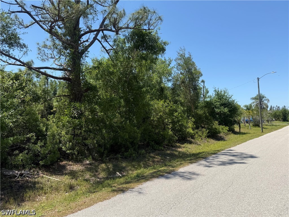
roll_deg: +0.2
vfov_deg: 56.8
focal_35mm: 24
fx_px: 200
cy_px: 108
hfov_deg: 71.6
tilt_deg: +3.8
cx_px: 144
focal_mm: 6.76
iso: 80
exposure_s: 1/3021
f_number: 1.78
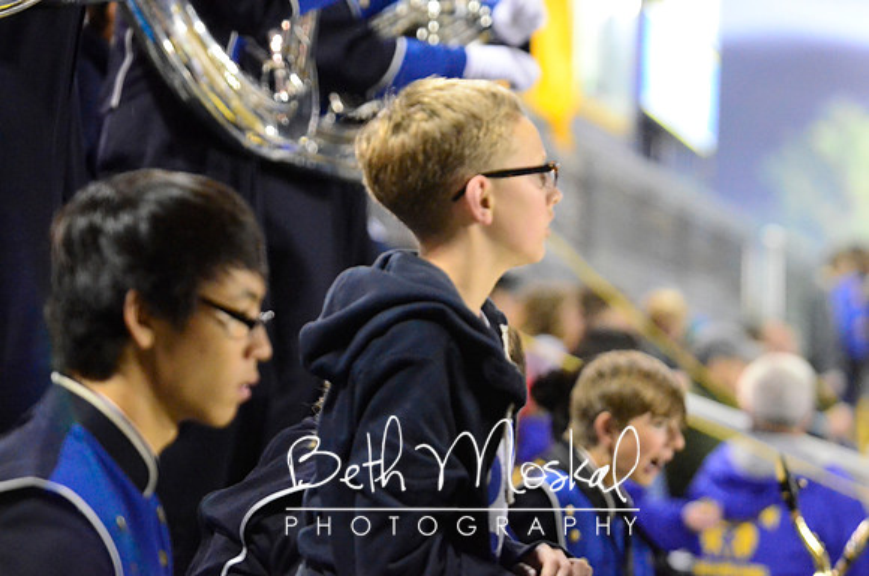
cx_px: 434
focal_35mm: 195
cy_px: 288
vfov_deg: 7.0
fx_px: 4697
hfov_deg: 10.6
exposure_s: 1/80
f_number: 2.8
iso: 6400
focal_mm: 130
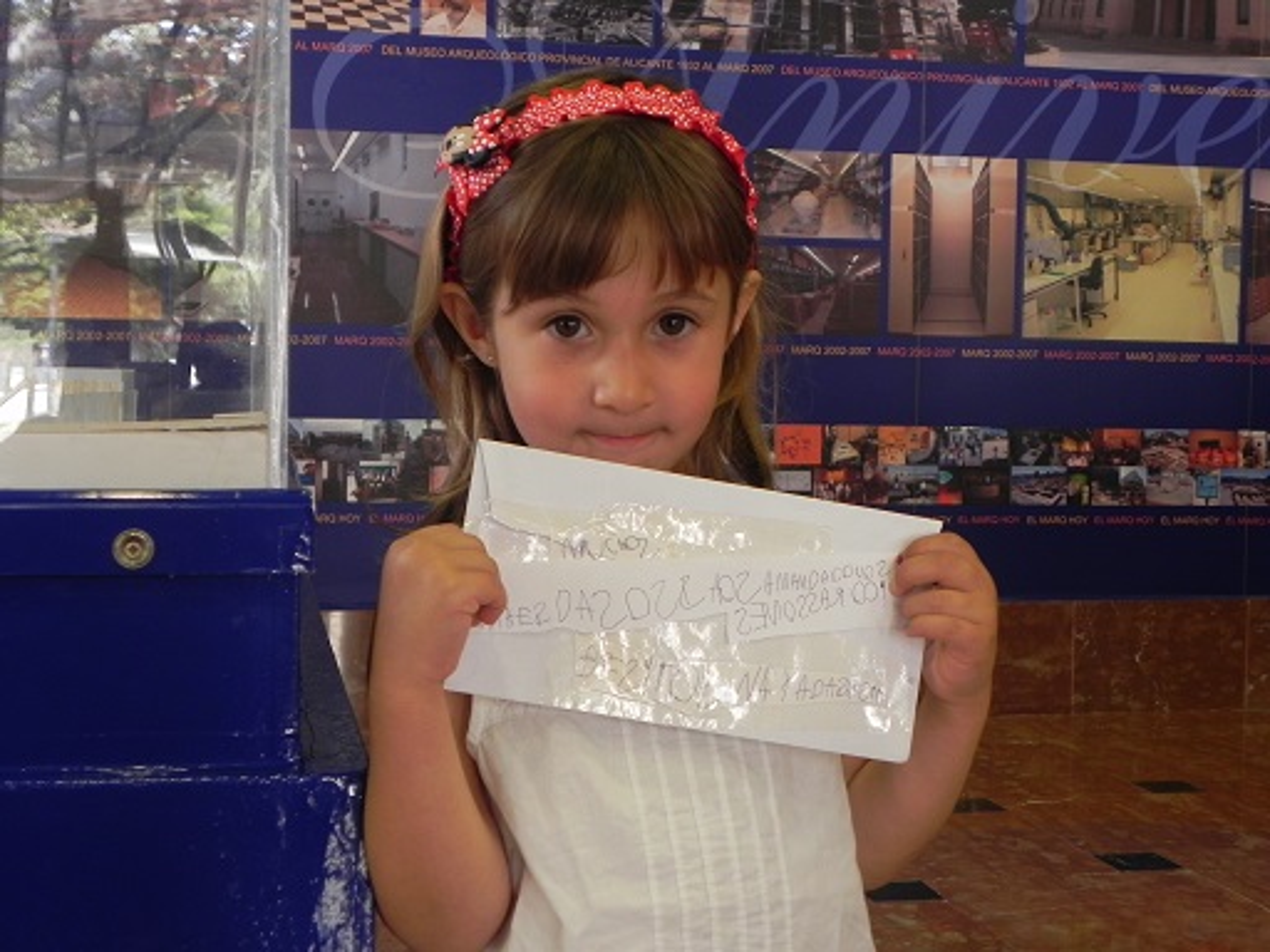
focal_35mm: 52
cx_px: 635
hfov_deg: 36.8
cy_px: 476
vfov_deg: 28.0
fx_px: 1908
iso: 215
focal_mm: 9.2
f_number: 3.5
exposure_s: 1/30
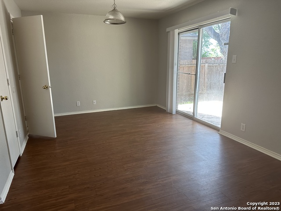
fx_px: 195
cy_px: 106
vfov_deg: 56.8
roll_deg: -0.5
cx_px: 140
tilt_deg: -13.4
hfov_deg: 71.6
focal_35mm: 24
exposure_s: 1/121
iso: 200
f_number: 1.78
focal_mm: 6.86
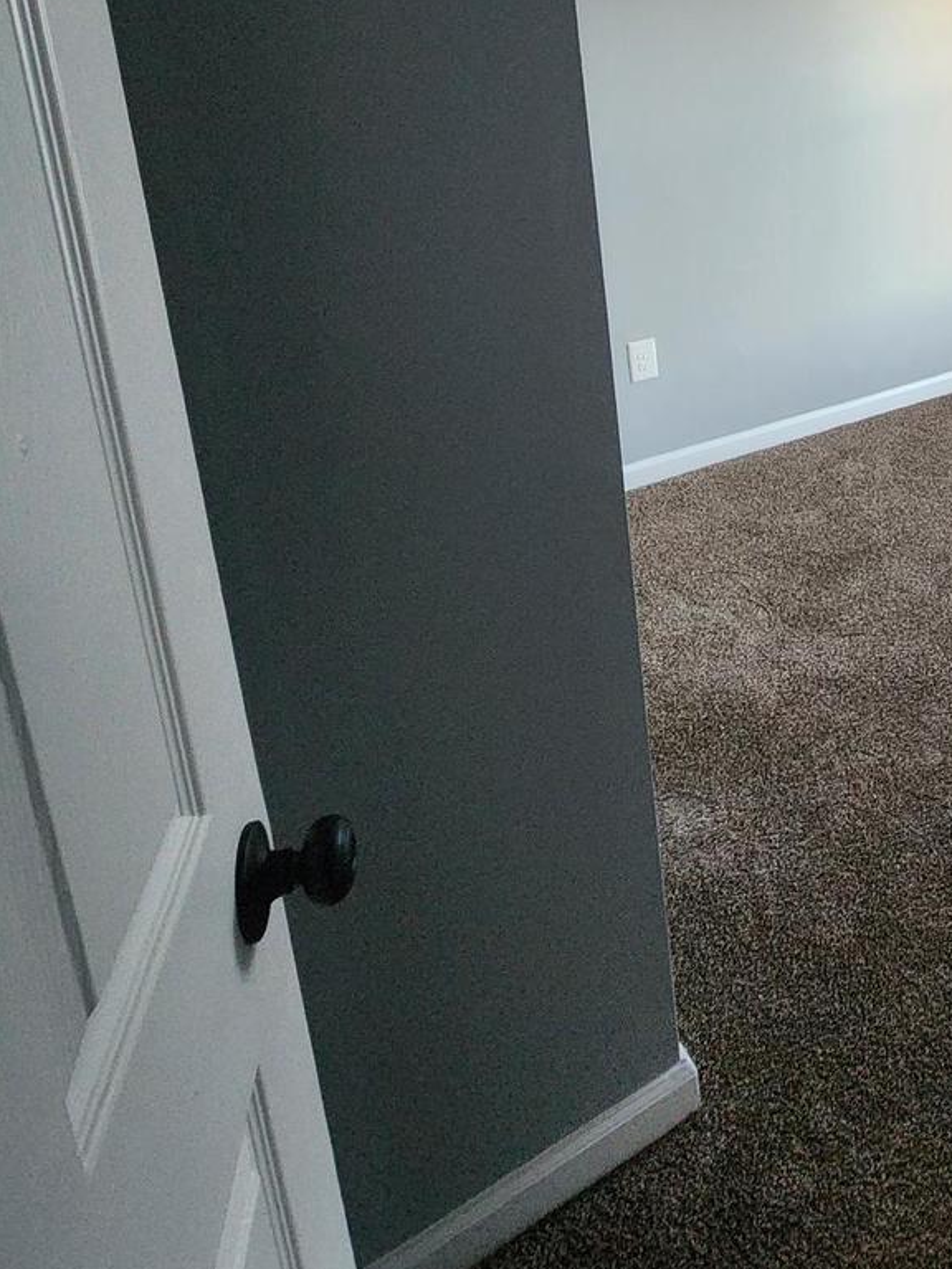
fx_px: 953
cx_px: 947
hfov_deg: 45.1
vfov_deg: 61.6
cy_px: 250
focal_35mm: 26
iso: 500
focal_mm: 2.2
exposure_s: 1/30
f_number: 2.2
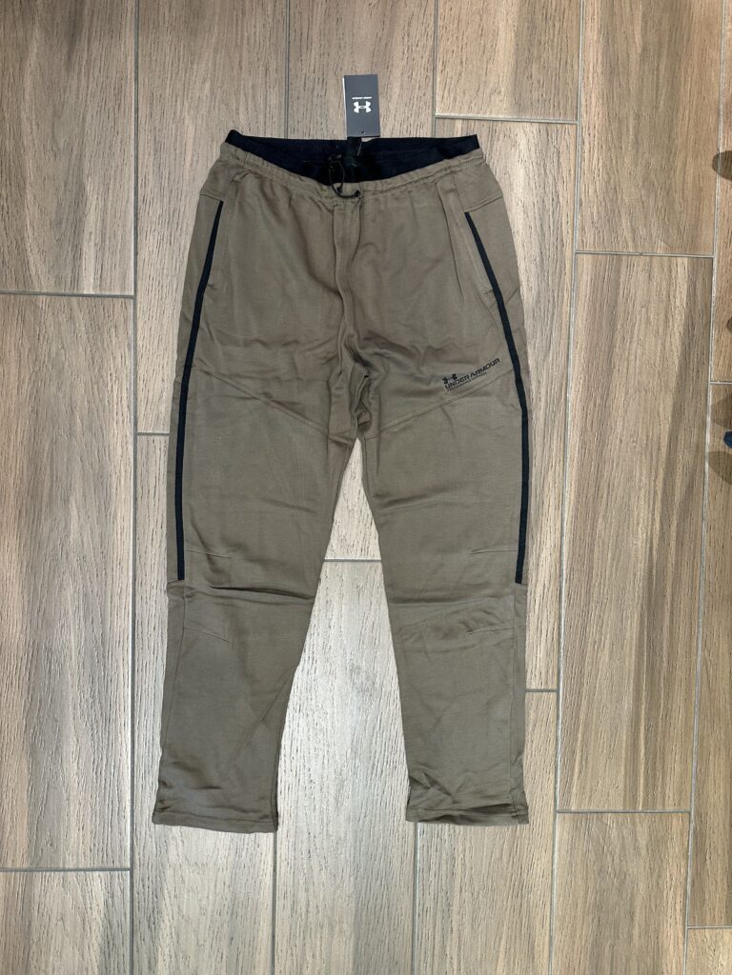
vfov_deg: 71.6
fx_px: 677
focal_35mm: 24
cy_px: 488
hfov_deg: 56.8
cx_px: 366
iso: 160
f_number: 1.78
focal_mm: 6.86
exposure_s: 1/50
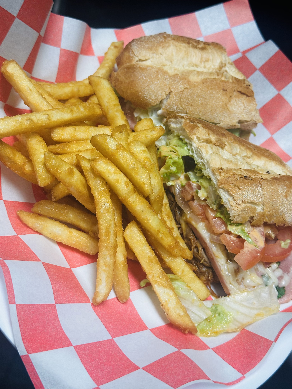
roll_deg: -22.5
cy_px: 194
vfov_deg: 39.7
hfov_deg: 30.3
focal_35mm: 48
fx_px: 540
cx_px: 146
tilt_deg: -41.6
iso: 80
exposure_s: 1/60
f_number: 1.78
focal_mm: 6.86
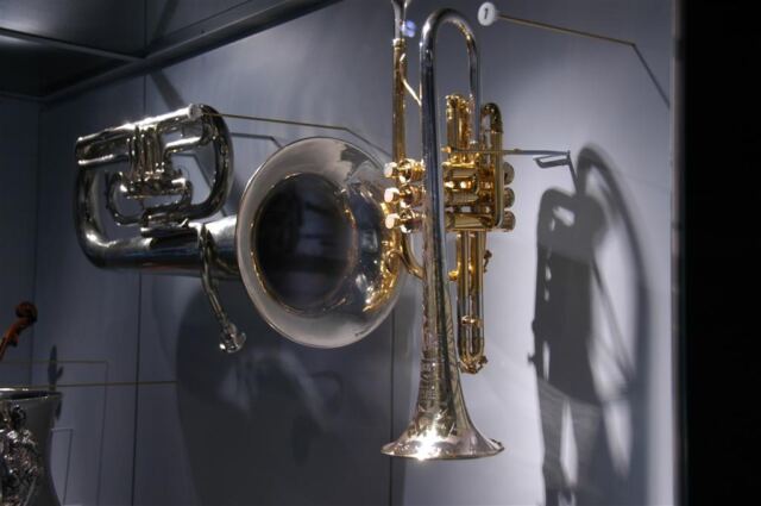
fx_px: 1013
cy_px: 253
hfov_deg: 41.2
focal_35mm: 48
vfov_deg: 28.0
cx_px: 380
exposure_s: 1/15
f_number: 4.2
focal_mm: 32
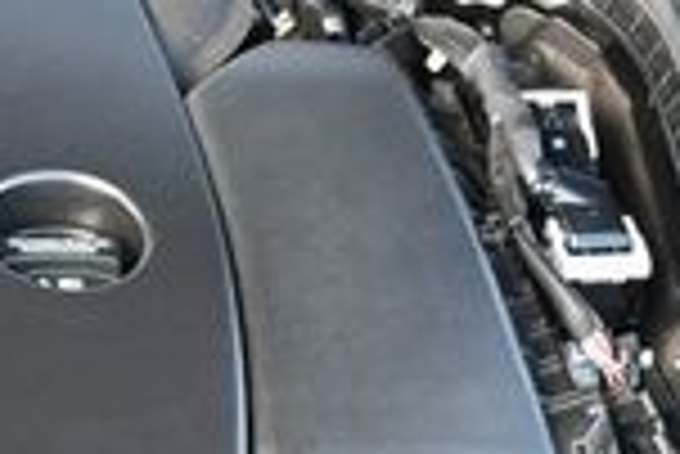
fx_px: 2893
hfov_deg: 13.1
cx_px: -81
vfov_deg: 9.0
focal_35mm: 153
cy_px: 243
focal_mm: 18
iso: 800
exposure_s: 1/250
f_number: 3.5
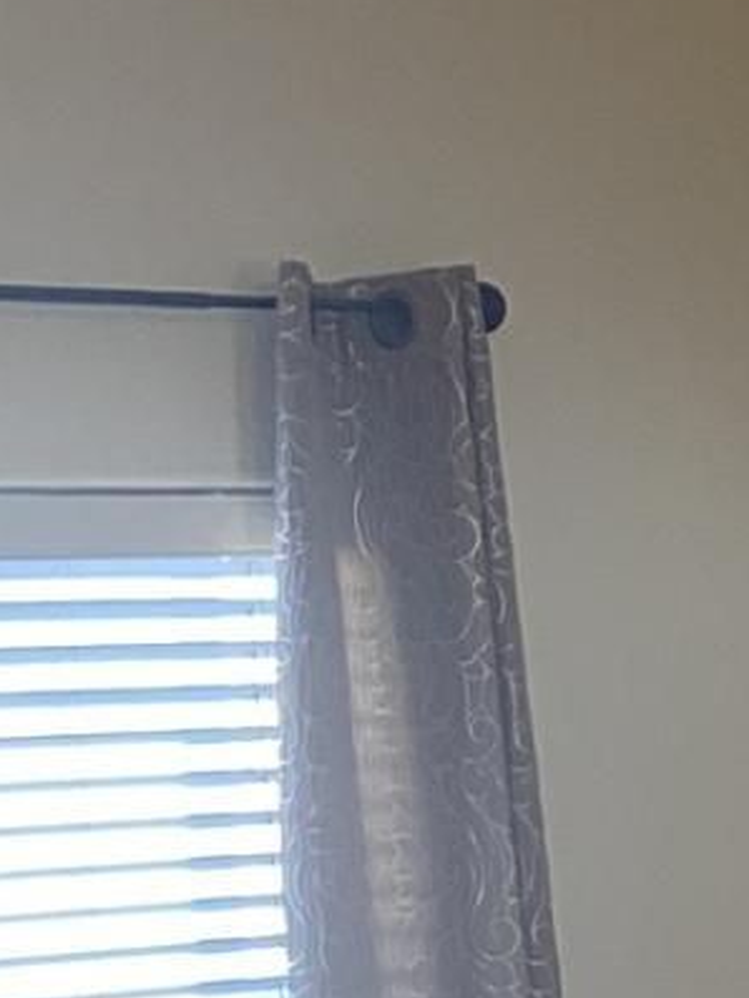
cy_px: 1267
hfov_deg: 11.0
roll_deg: +2.1
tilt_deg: -8.1
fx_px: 3777
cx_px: 990
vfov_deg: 14.5
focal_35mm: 131
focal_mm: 4.25
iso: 160
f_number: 1.8
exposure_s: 1/60
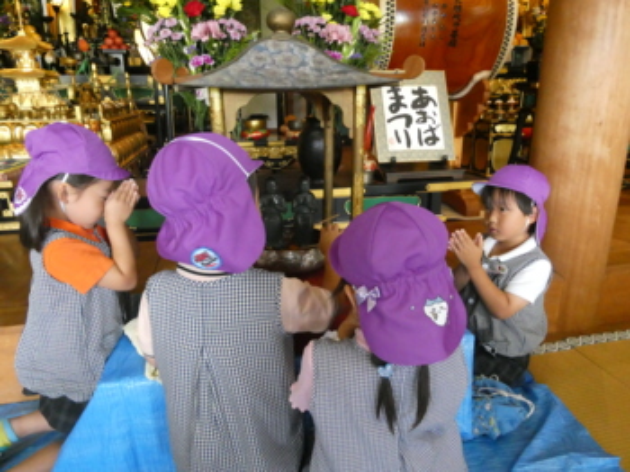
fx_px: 436
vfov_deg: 56.8
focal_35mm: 24
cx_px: 315
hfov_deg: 71.6
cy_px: 236
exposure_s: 1/60
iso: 1250
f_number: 3.3
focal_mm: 4.3
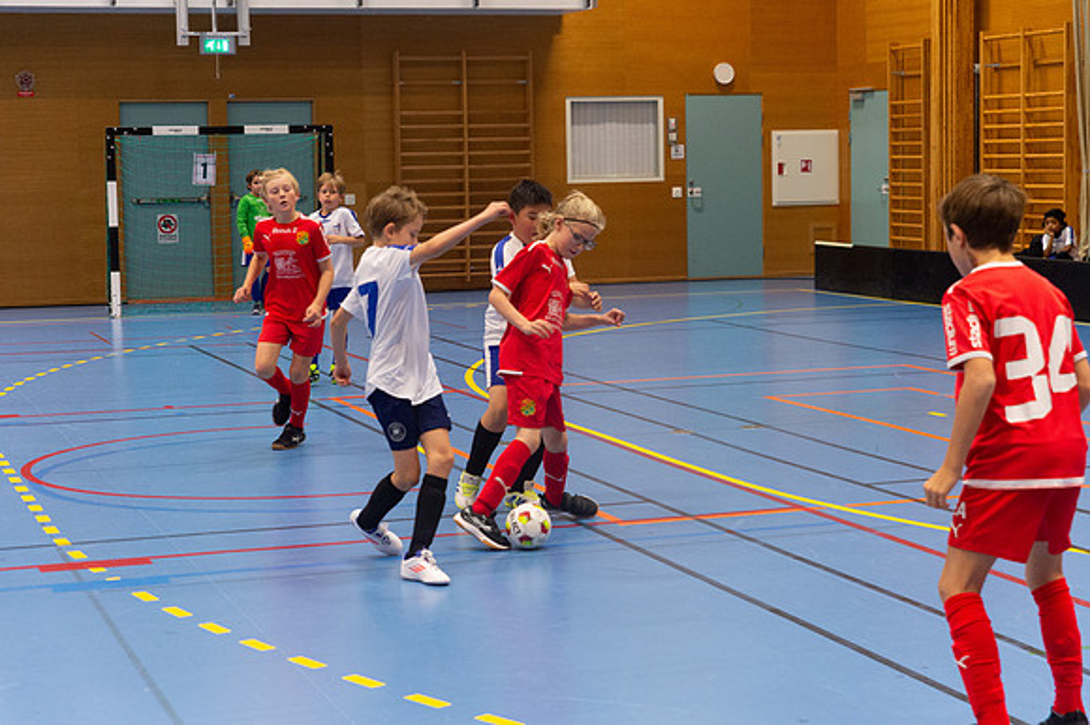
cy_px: 362
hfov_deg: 28.3
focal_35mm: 72
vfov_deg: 19.0
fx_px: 2165
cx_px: 545
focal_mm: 70
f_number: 3.5
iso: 4500
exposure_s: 1/400
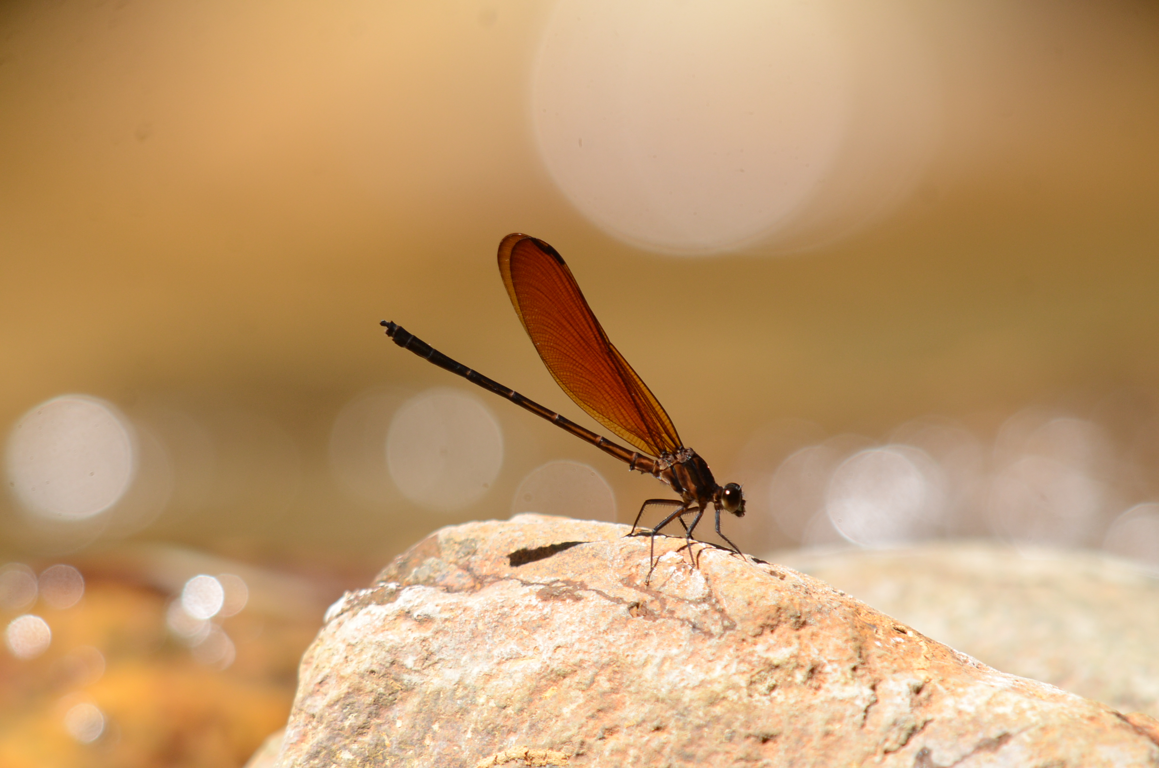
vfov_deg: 2.1
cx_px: 580
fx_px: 21204
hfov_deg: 3.1
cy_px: 384
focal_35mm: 660
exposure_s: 1/1000
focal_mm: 440
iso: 500
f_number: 7.1
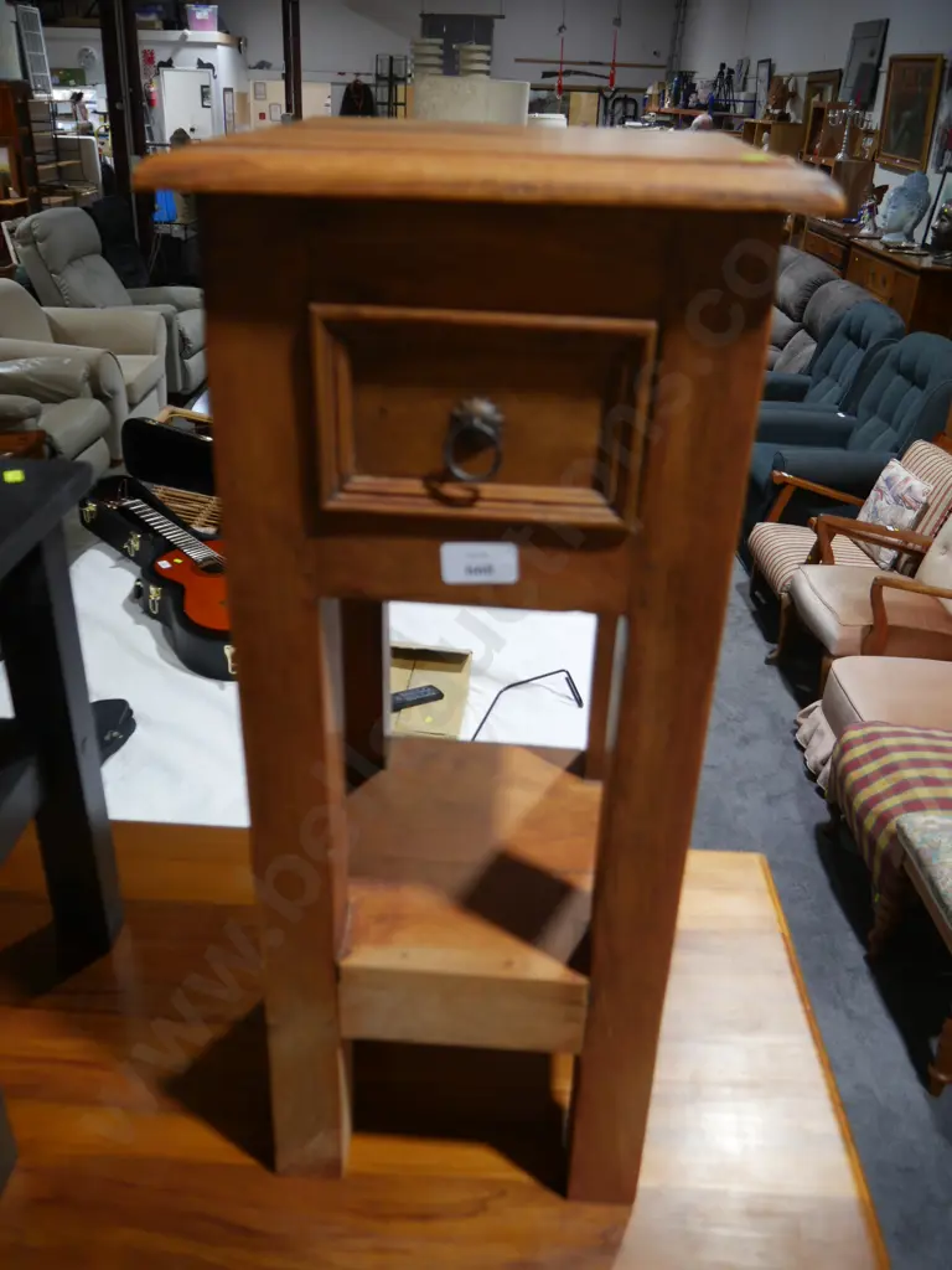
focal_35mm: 28
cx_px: 476
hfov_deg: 49.7
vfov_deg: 63.4
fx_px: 1027
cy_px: 635
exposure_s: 1/60
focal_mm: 14
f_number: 3.5
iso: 200
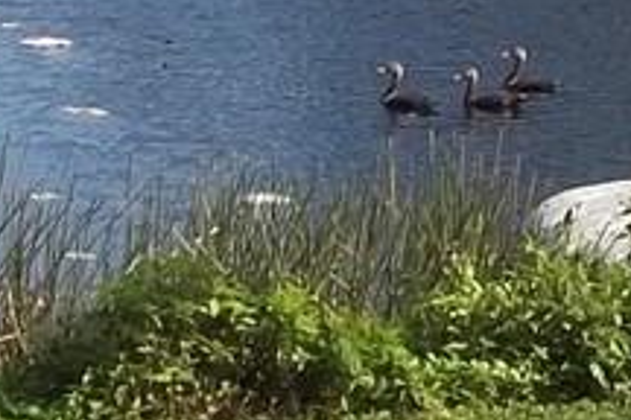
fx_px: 4311
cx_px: 283
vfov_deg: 5.5
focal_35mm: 246
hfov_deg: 8.4
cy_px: -429
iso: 64
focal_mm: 5.7
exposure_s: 1/100
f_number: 8.8
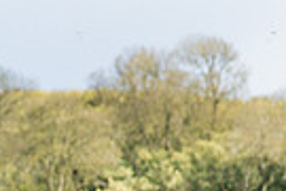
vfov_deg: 2.6
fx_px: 4178
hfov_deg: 3.9
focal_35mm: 526
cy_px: 412
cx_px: -255
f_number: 4
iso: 400
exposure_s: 1/3200
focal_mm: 70
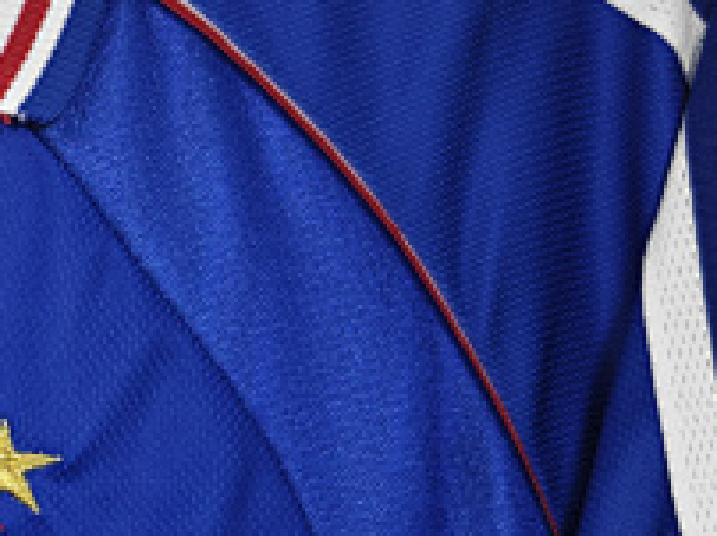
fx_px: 2545
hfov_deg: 14.6
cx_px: -444
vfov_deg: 12.0
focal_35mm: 123
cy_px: 465
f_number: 1.75
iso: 143
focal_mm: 8.67
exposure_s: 1/120
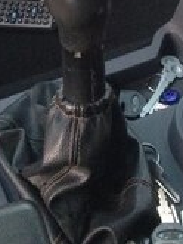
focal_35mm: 99
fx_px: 697
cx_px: 164
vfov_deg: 18.6
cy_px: -59
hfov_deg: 14.8
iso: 320
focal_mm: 4.12
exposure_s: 1/17
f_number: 2.4
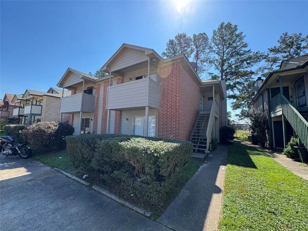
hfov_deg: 102.1
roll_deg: -1.5
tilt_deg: +5.1
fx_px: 125
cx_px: 154
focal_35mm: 14
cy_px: 116
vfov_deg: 85.7
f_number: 2.2
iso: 40
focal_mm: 2.22
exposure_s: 1/641
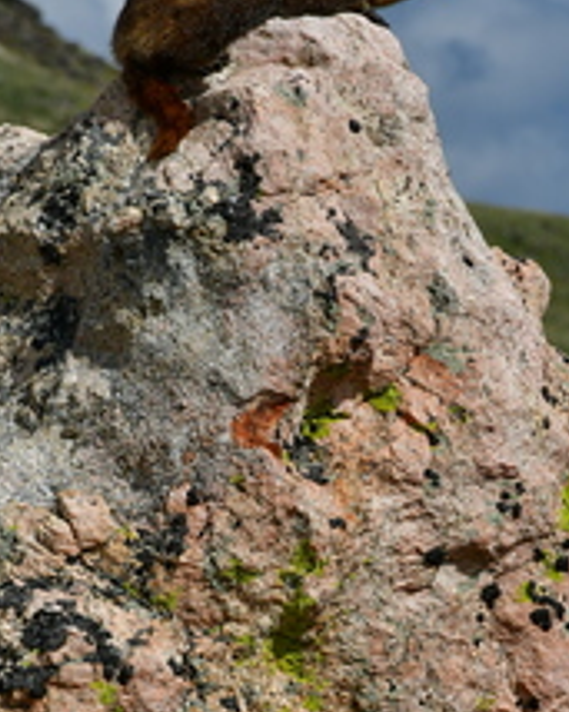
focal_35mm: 480
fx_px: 10111
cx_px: 288
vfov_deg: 4.0
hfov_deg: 3.2
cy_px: 456
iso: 200
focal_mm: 140
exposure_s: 1/500
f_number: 10
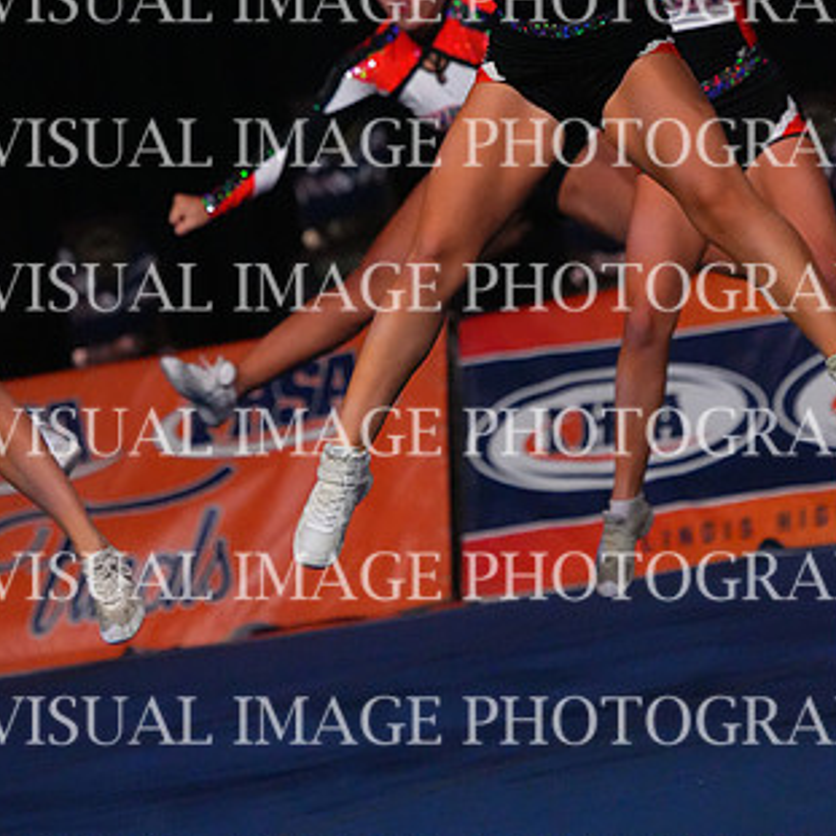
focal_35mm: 412
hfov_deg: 4.3
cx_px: 445
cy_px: 215
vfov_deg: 4.3
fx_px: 11257
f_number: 5.6
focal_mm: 260
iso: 16000
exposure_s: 1/1250
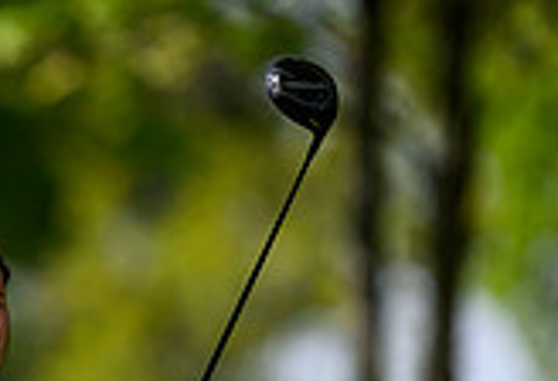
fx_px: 24986
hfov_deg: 1.3
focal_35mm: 1600
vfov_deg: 0.9
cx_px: -312
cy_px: 474
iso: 500
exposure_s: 1/5000
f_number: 3.5
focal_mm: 400
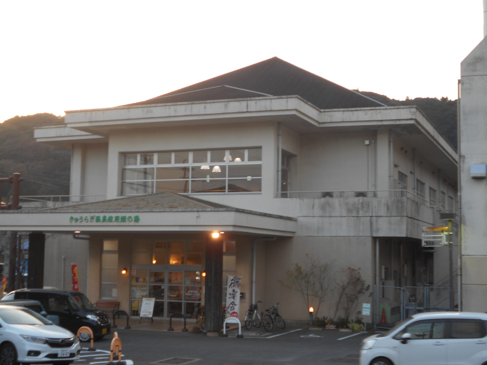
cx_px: 244
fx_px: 816
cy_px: 182
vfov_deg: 25.2
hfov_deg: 33.2
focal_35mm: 58
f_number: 4.9
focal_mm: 10
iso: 80
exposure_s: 1/40
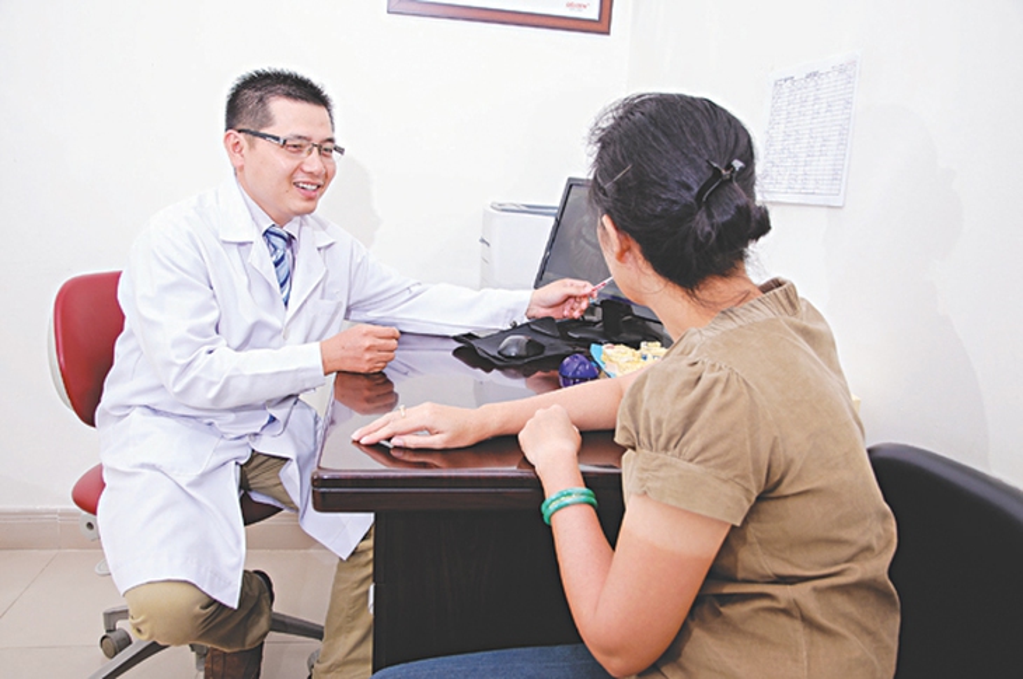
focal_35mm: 30
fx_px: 852
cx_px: 512
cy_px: 340
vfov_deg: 43.5
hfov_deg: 62.0
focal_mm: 20
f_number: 4.5
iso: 320
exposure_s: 1/125
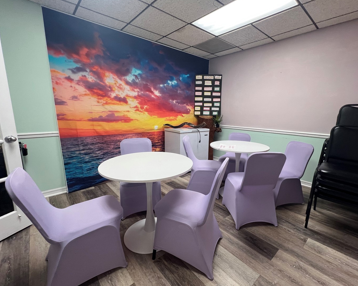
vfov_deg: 84.0
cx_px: 193
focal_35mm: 15
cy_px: 143
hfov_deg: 96.6
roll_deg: +0.0
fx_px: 159
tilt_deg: -11.5
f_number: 1.8
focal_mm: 1.57
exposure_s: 1/120
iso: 100
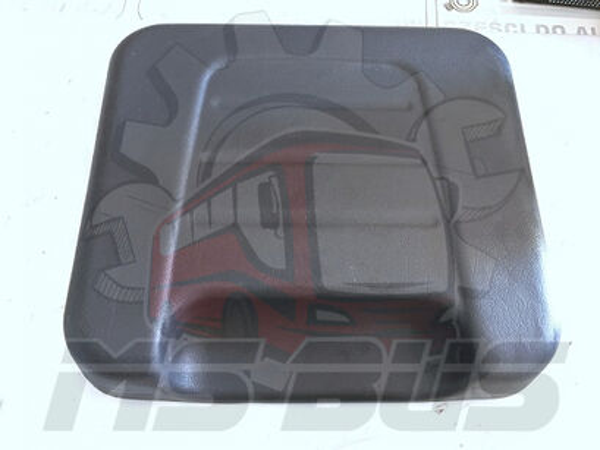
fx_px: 503
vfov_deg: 48.3
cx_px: 300
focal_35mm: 29
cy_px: 225
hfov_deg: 61.6
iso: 125
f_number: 2.2
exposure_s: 1/33
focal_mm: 4.15
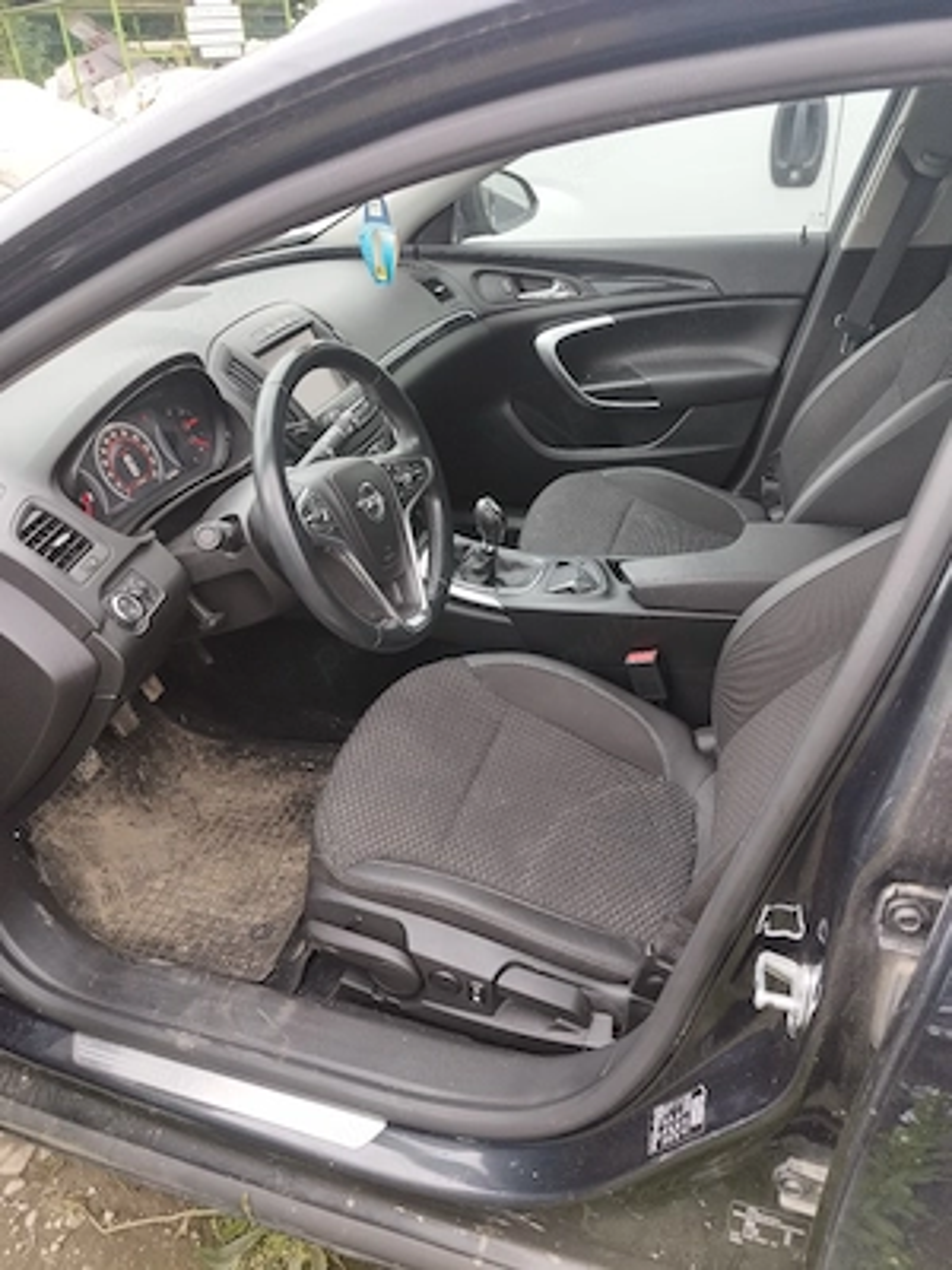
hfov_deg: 54.9
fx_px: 917
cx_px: 476
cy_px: 635
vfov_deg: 69.4
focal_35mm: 25
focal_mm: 5.95
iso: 60
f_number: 1.89
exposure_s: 1/50
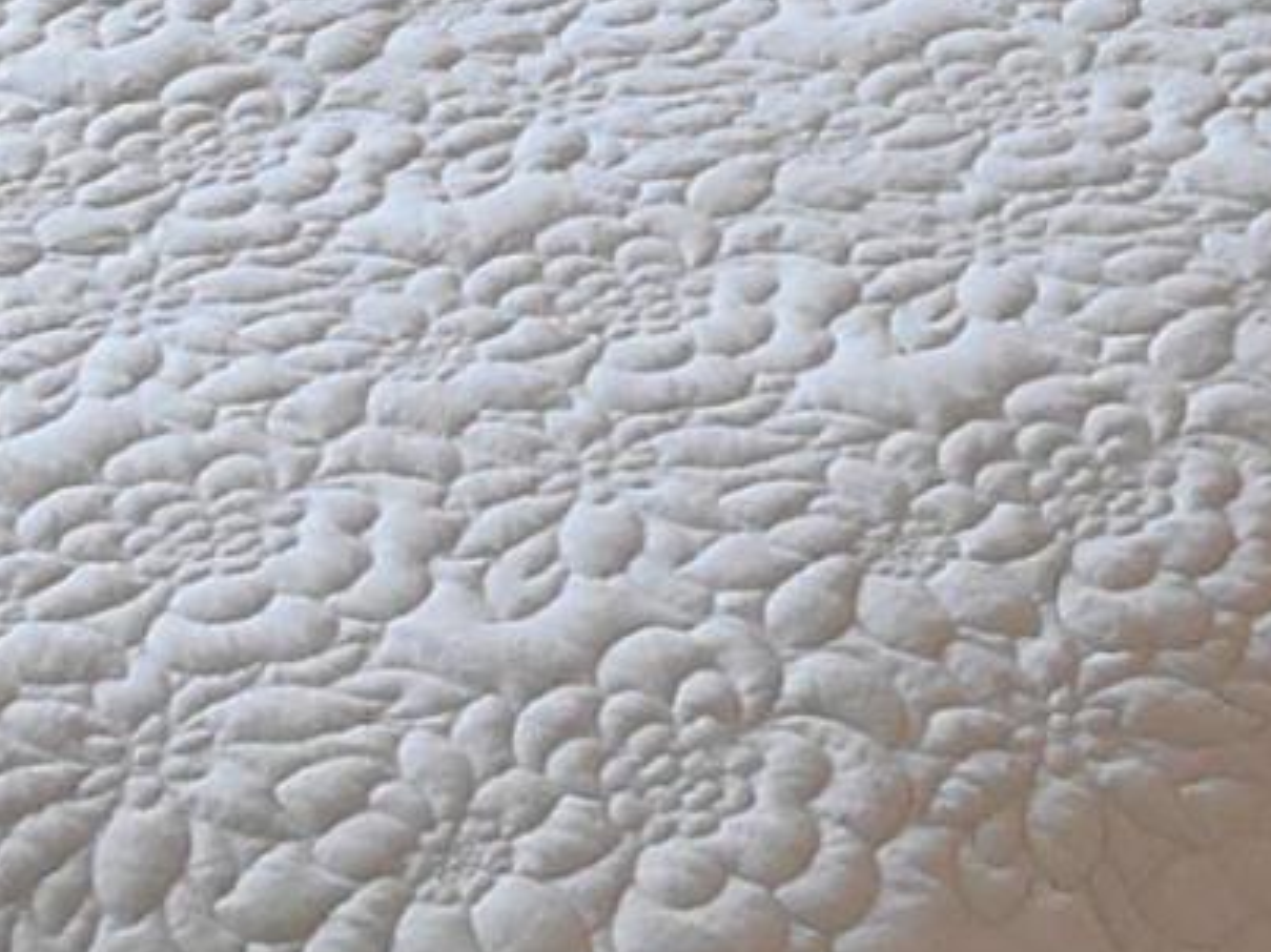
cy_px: -195
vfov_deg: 7.9
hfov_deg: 10.5
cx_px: 1350
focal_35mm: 186
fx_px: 6827
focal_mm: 4.7
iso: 160
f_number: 3.4
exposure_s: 1/30
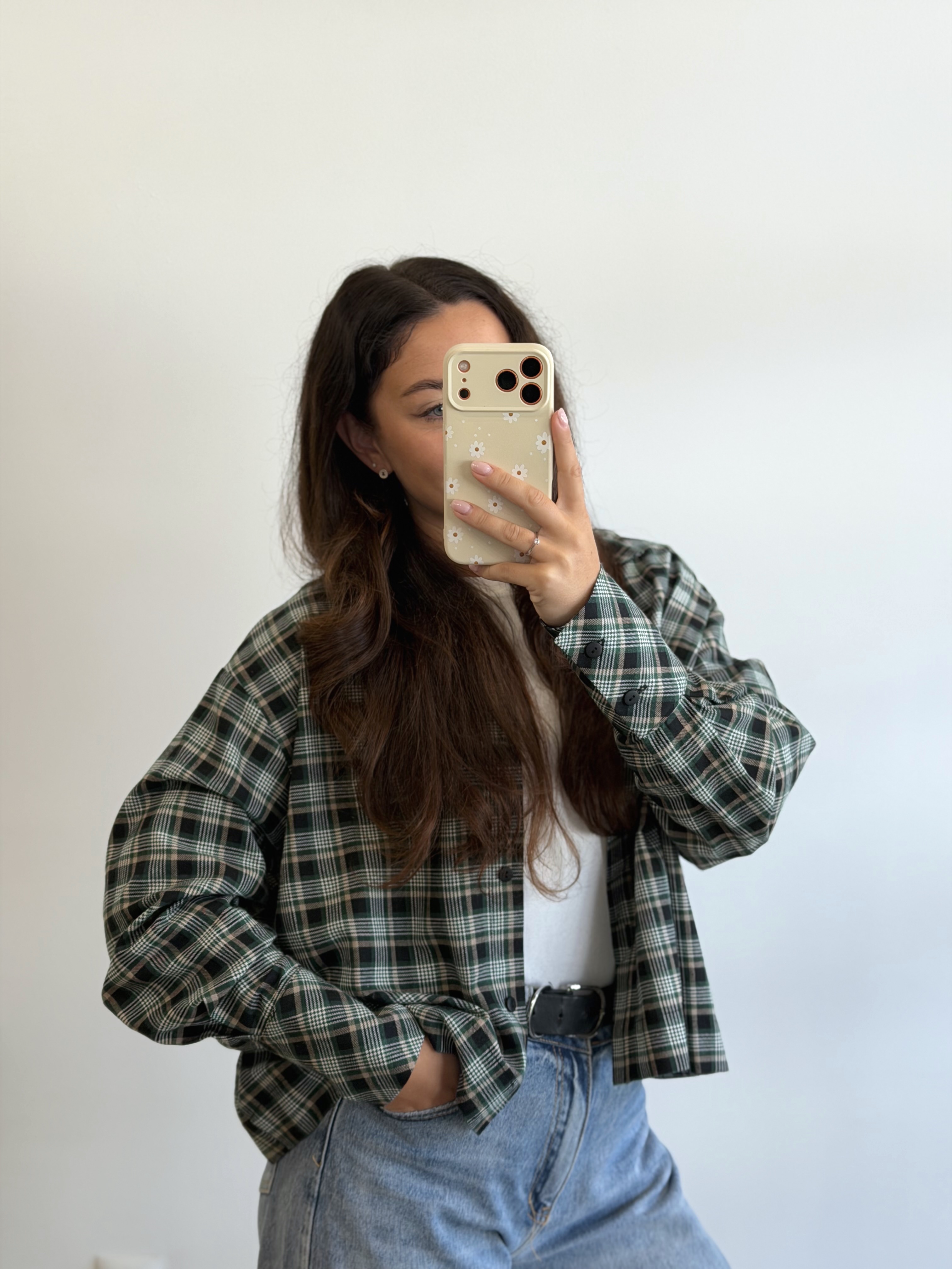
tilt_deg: -6.5
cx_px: 476
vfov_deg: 39.7
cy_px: 634
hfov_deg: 30.3
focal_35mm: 48
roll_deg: -1.4
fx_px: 1760
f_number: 1.78
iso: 50
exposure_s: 1/121
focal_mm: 6.76
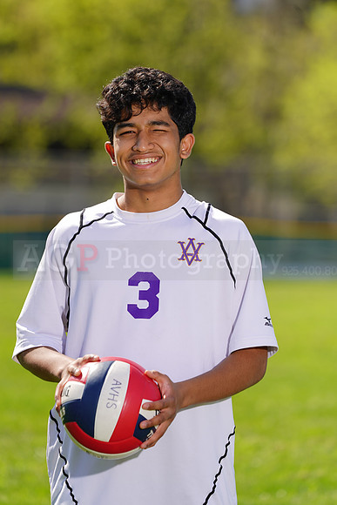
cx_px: 168
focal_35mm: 318
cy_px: 252
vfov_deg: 6.5
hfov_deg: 4.3
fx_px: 4462
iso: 64
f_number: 7.1
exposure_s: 1/200
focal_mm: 318
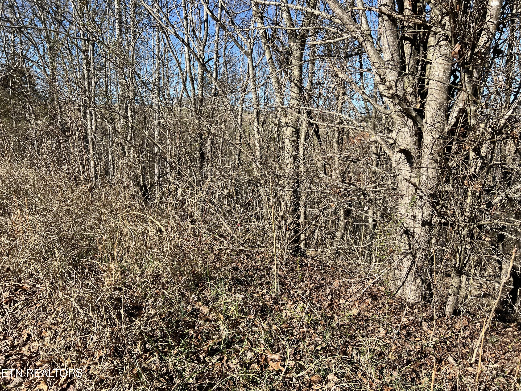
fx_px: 391
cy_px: 196
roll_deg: -2.2
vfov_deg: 53.1
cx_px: 260
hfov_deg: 67.3
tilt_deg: -7.9
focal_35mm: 26
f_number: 1.5
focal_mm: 5.7
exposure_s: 1/2208
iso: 50
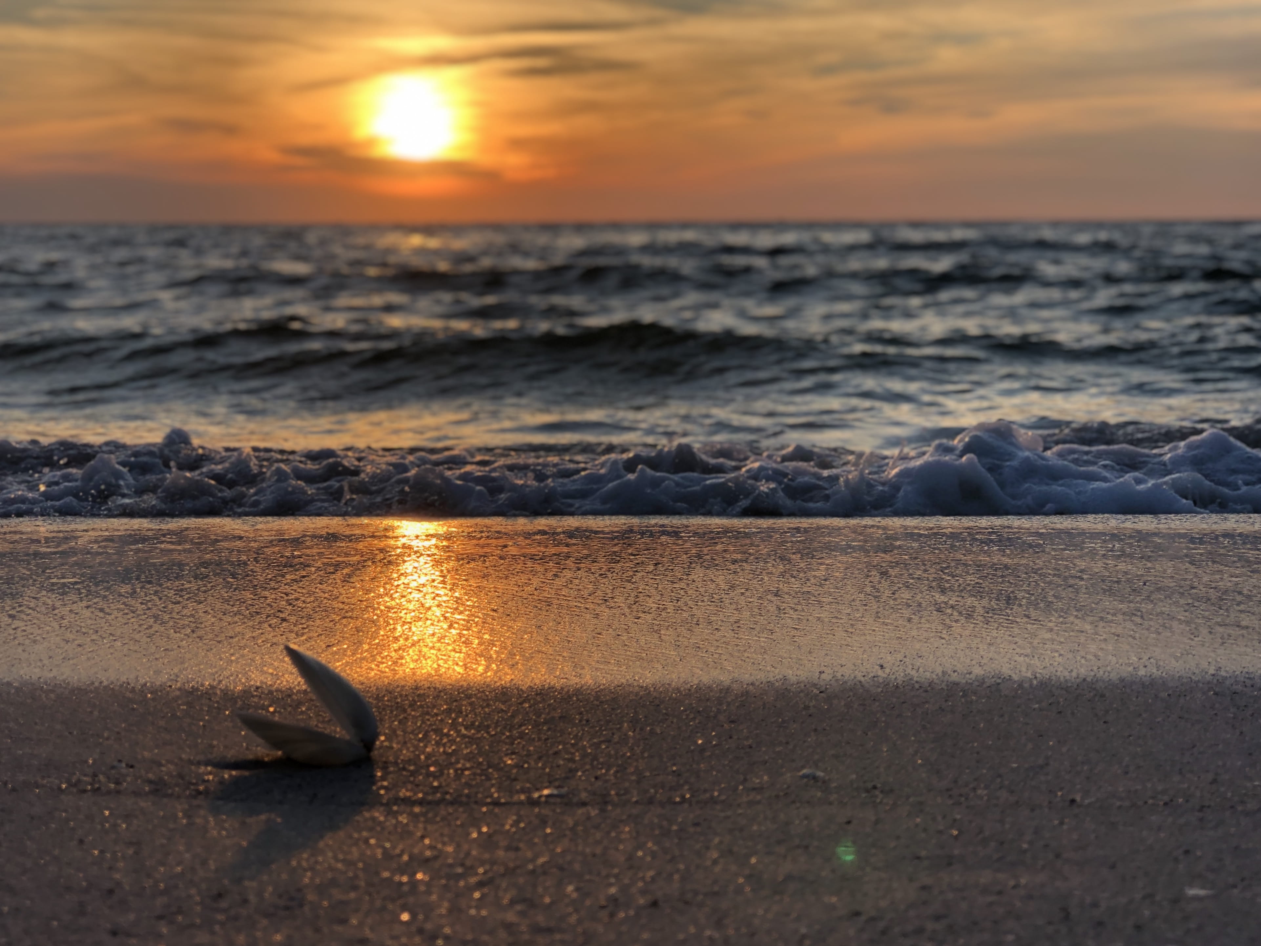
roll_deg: +1.2
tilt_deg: -7.2
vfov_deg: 25.7
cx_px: 630
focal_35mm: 57
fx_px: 2076
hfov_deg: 33.8
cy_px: 473
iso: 20
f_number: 2.8
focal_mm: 6.6
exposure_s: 1/403
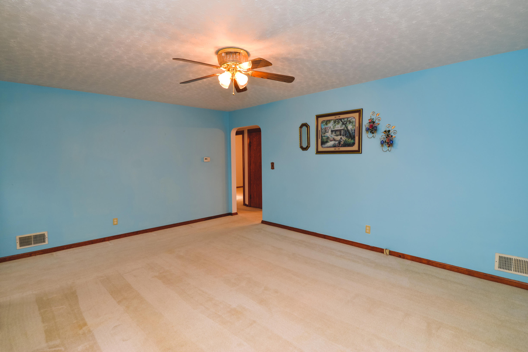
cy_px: 176
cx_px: 264
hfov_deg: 90.0
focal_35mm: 18
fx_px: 264
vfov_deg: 67.4
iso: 450
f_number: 4
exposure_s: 1/60
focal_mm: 18
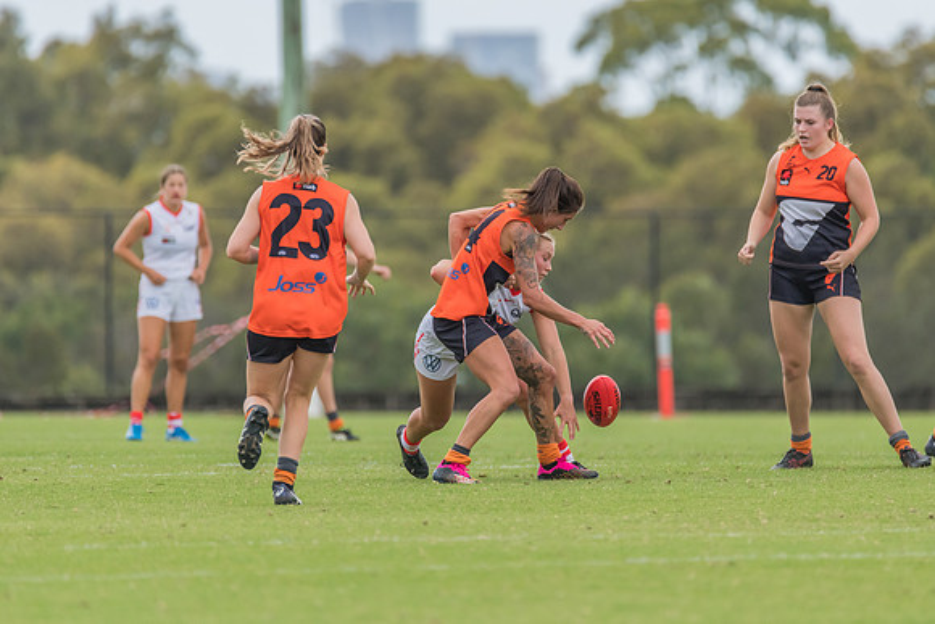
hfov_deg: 2.9
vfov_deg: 2.0
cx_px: 470
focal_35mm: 703
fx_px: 18265
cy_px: 268
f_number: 7.1
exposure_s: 1/1600
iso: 1000
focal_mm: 600
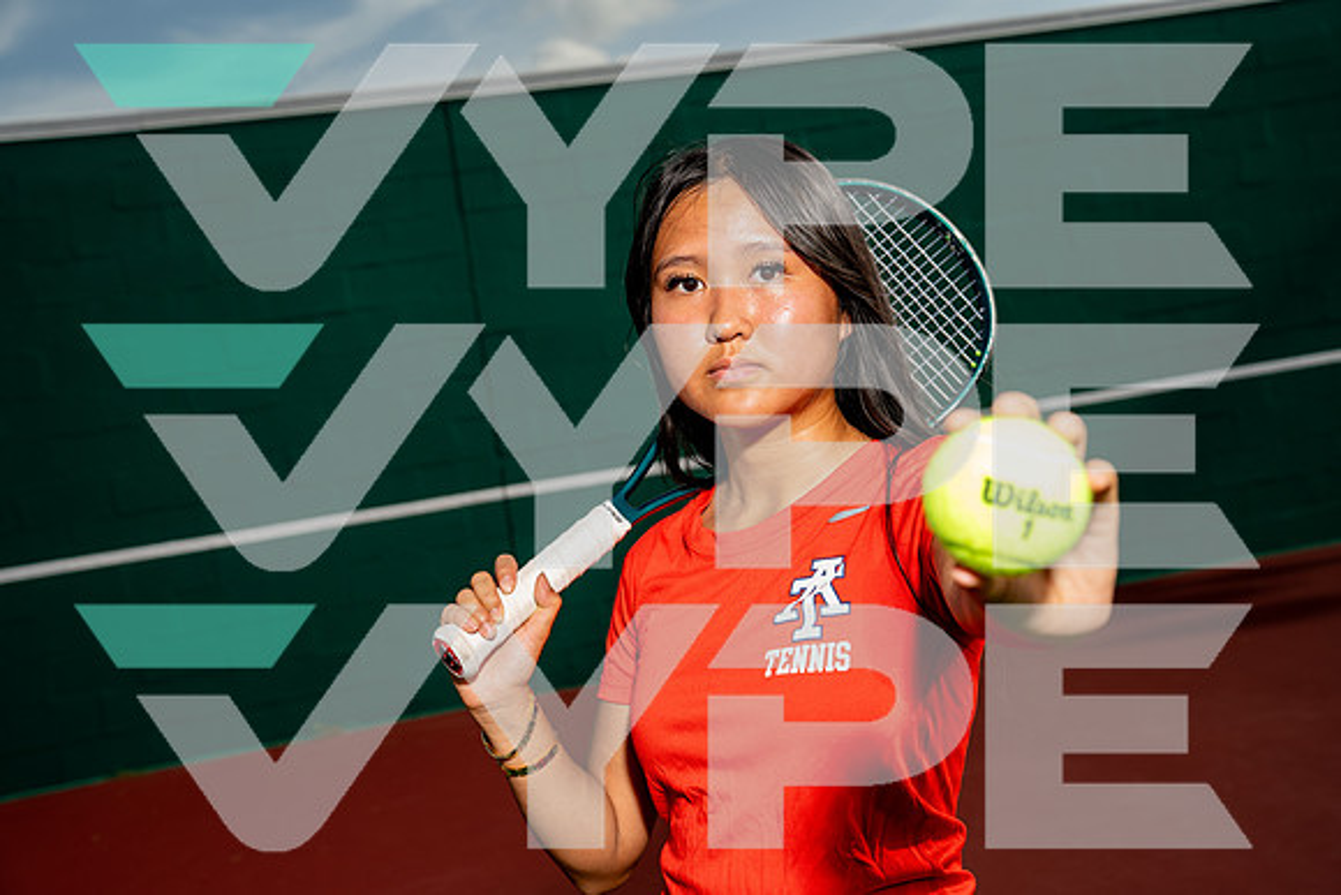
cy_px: 448
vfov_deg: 29.3
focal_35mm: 46
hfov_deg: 42.7
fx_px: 1714
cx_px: 670
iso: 100
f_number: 5.6
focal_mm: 46
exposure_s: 1/640
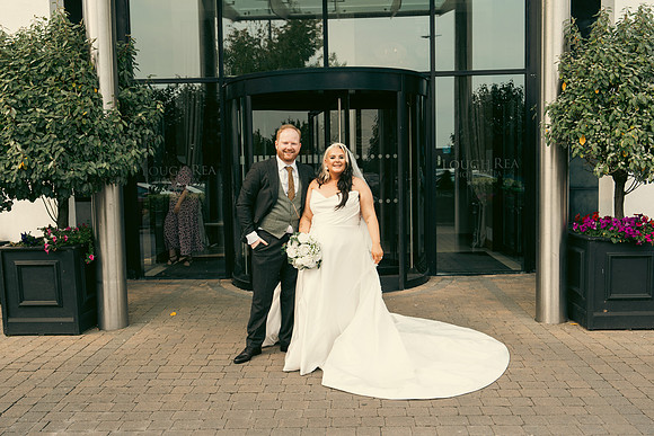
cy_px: 218
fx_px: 636
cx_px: 327
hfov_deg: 54.4
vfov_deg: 37.9
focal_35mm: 35
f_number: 5
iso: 125
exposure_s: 1/250
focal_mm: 35
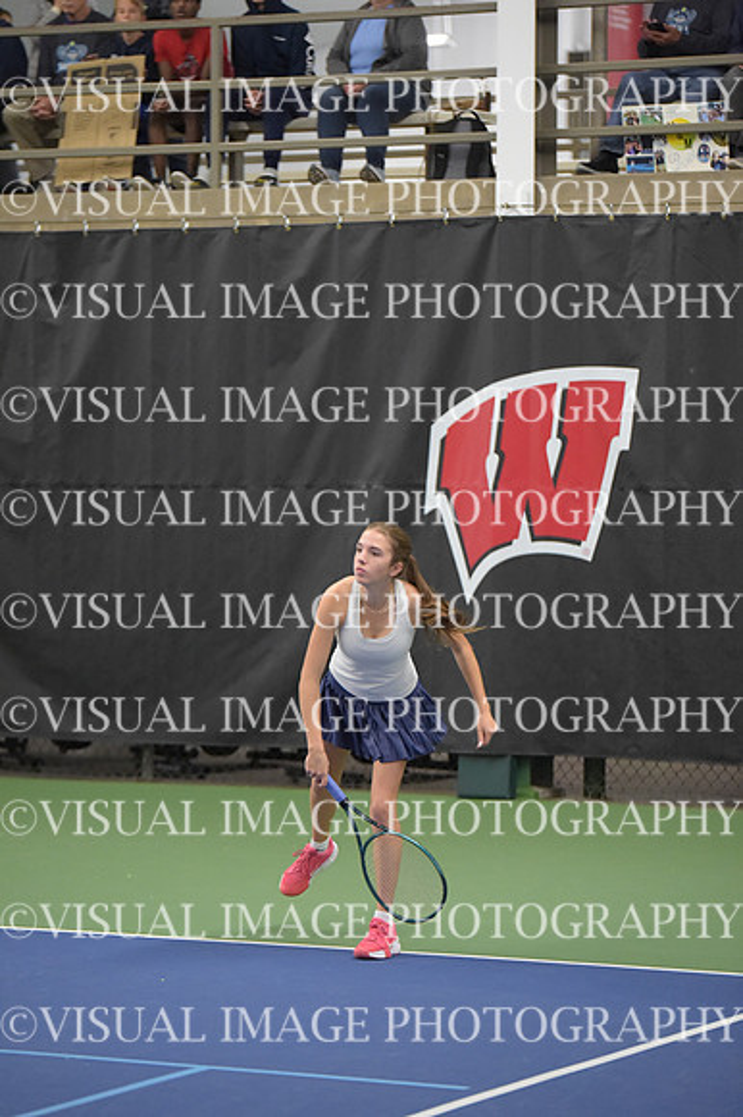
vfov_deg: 15.2
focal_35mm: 135
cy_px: 558
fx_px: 4184
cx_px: 372
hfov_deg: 10.1
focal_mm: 135
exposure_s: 1/1250
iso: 12800
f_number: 2.8
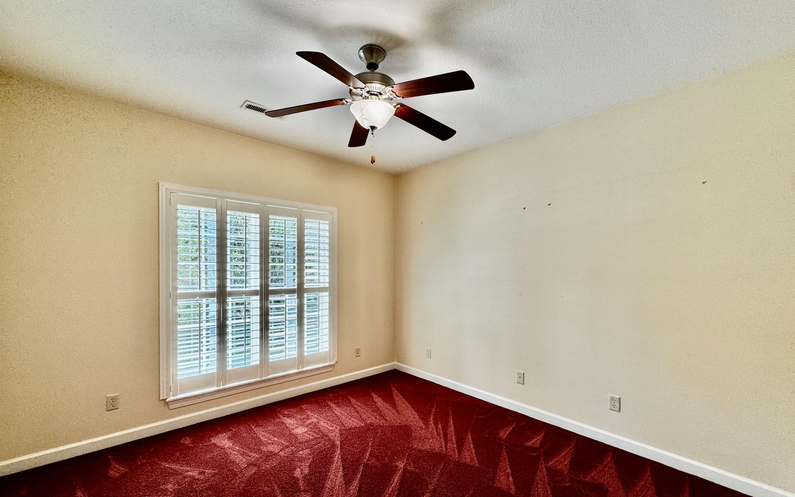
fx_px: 325
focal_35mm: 15
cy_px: 272
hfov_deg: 101.5
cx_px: 397
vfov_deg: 74.6
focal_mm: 2.22
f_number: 2.2
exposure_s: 1/120
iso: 125
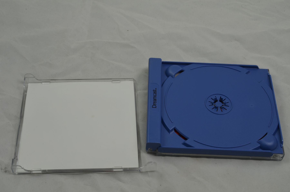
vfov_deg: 22.5
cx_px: 145
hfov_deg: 33.5
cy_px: 96
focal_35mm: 60
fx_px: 482
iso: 100
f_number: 20
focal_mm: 40
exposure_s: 1/3
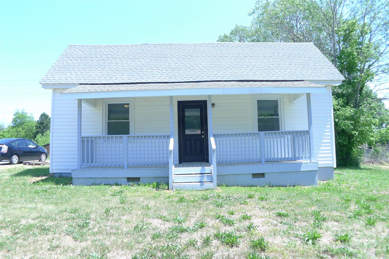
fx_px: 378
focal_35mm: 35
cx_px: 194
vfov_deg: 37.8
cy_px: 130
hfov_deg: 54.4
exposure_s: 1/250
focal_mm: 7.5
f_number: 2.8
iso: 80
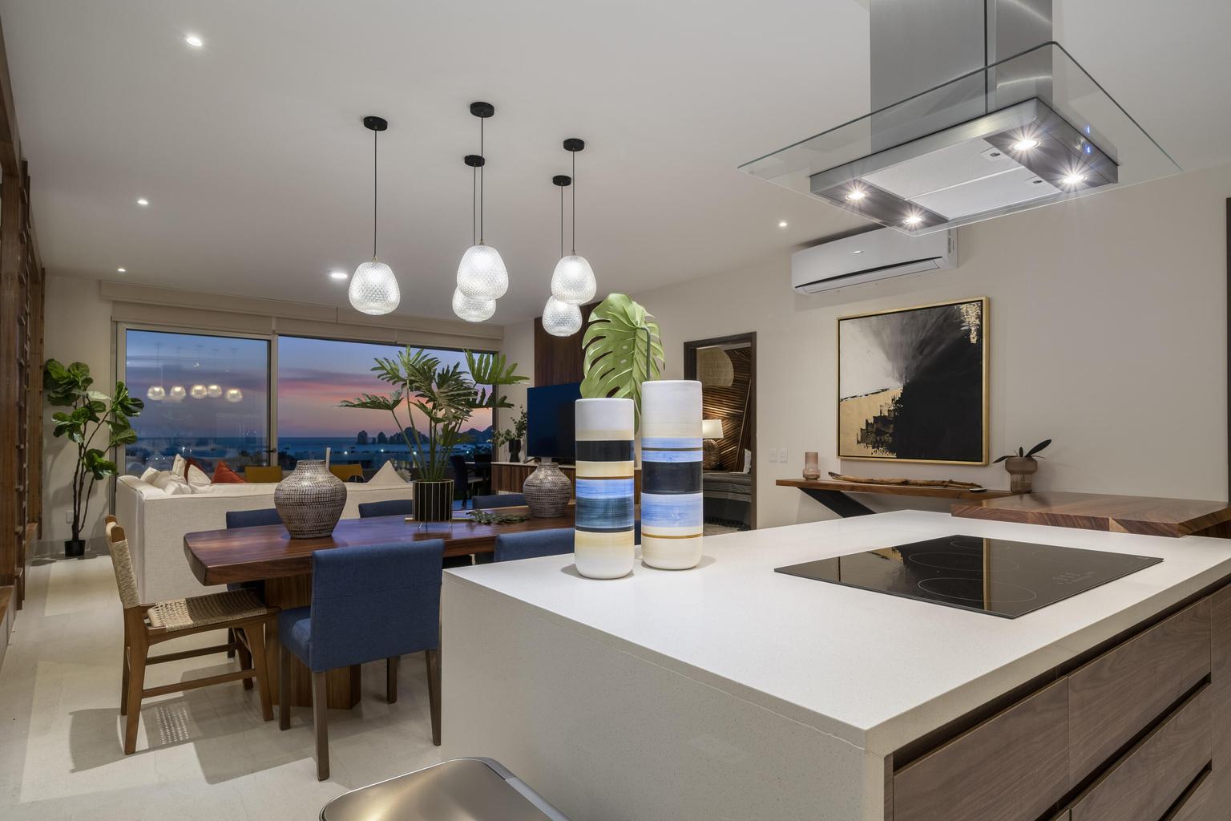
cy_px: 410
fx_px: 650
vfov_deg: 64.6
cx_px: 616
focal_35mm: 19
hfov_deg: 86.9
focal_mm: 19
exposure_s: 1/30
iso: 100
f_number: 9
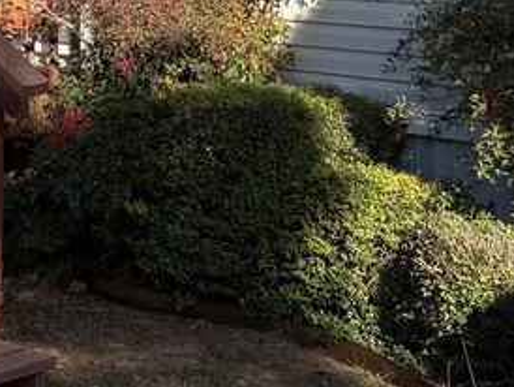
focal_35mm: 97
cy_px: -122
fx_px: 1442
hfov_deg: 19.5
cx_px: -26
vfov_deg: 14.6
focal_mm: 5.96
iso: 50
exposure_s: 1/3448
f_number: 1.6
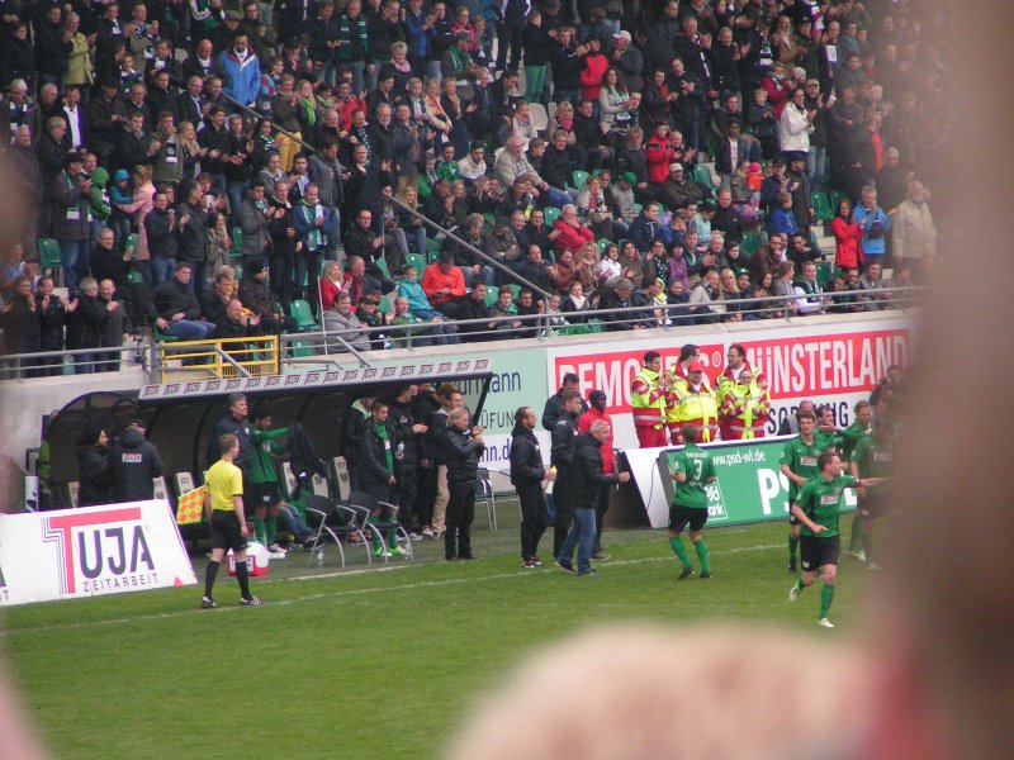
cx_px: 507
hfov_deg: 5.2
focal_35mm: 380
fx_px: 11131
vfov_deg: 3.9
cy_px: 380
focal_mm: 58
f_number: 3.5
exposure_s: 1/400
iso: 200
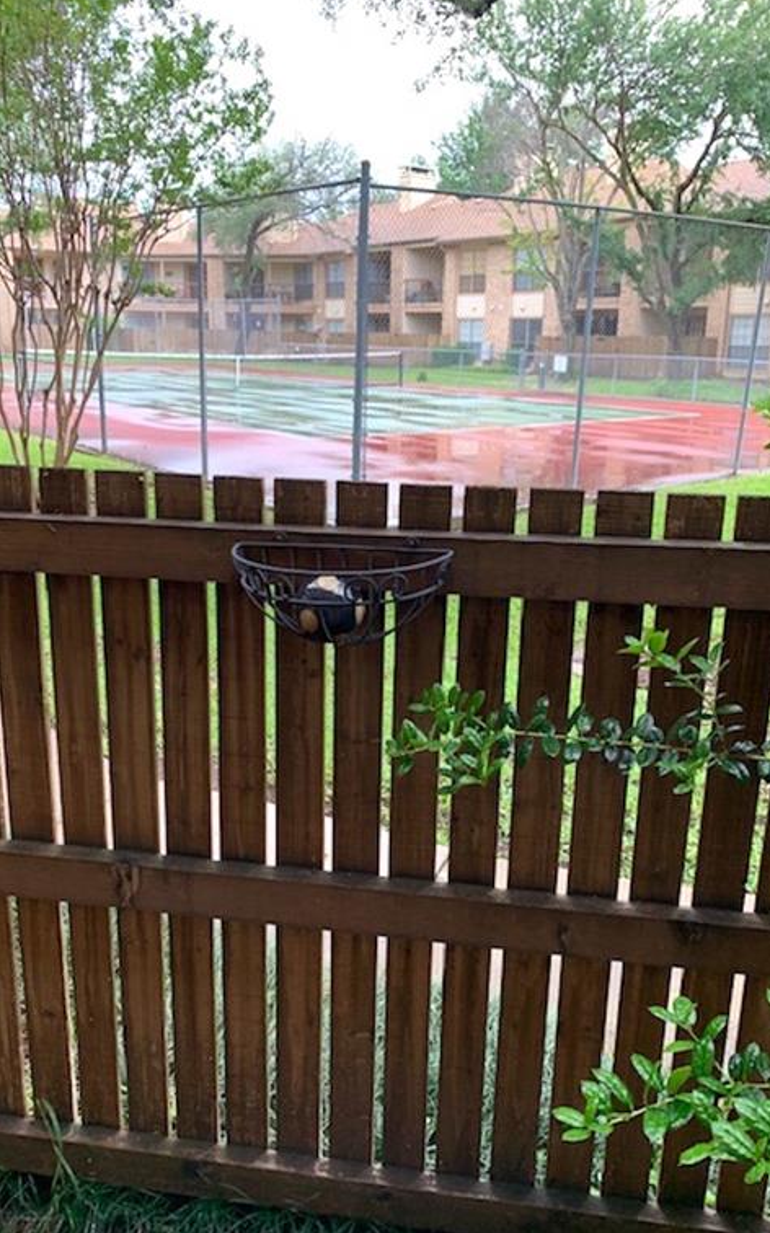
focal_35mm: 28
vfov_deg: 66.5
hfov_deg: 44.5
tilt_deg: -14.9
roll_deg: -0.4
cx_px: 364
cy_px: 610
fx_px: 941
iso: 50
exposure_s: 1/121
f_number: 1.8
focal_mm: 4.25
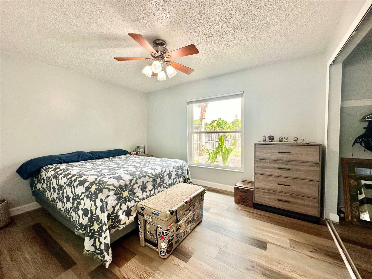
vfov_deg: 85.7
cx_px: 186
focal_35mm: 14
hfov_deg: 102.1
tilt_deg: -1.8
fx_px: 150
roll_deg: +0.7
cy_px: 140
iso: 125
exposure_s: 1/120
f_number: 2.2
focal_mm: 2.22
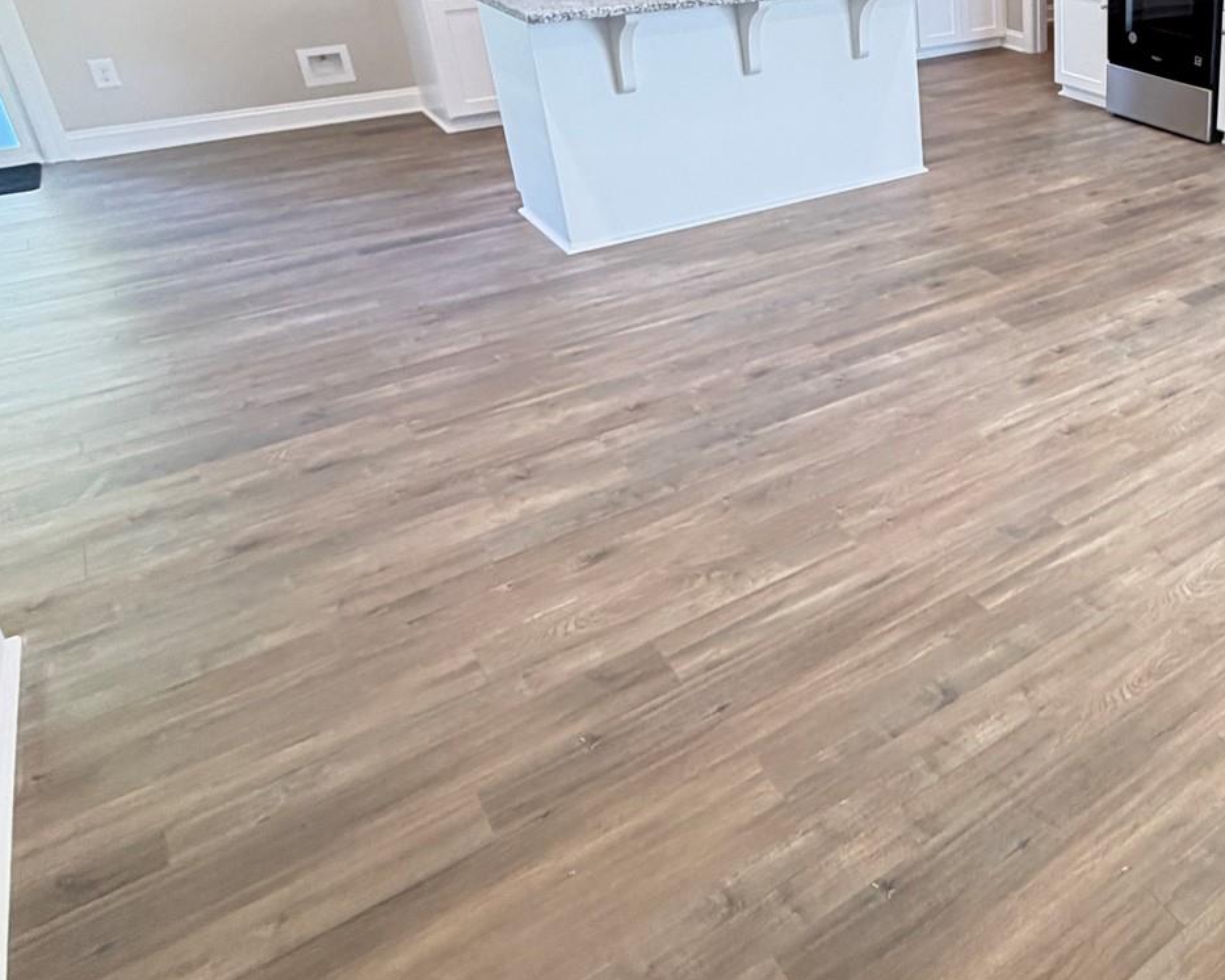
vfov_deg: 47.1
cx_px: 1132
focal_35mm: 30
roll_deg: -0.5
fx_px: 1087
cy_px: 271
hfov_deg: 51.0
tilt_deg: -23.5
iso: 320
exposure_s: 1/60
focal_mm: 2.22
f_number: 2.2
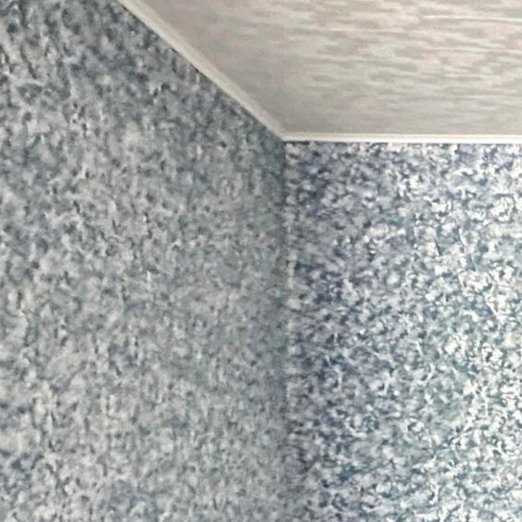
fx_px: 1109
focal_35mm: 65
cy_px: 514
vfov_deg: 25.3
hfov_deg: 23.4
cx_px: 679
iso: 1250
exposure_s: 1/60
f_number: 2.2
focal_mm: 2.22
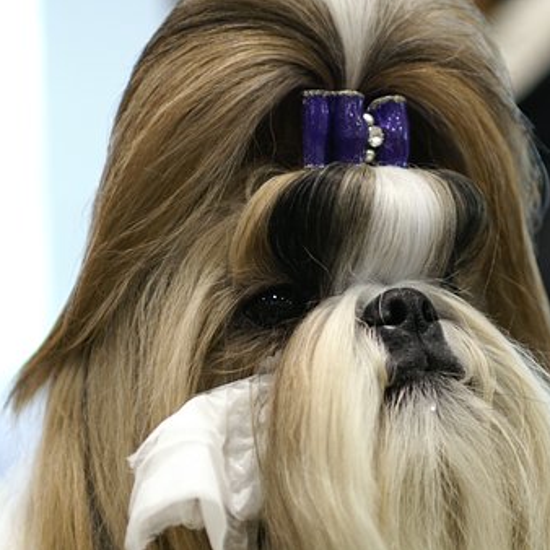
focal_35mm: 193
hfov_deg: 9.1
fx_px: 3469
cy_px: 275
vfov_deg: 9.1
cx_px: 381
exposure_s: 1/25
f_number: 2.8
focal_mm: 100
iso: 400
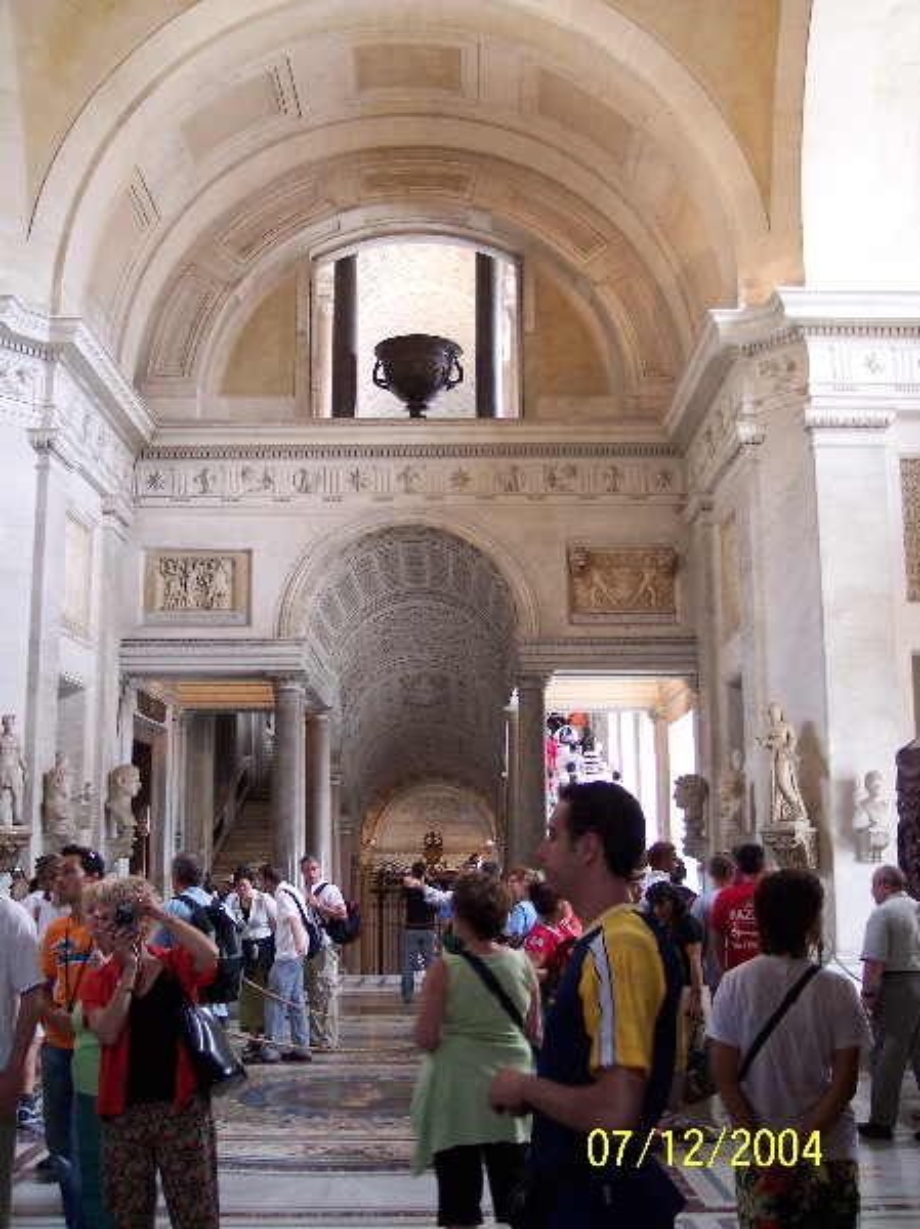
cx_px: 460
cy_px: 614
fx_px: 1349
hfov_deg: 37.7
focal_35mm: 38
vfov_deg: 49.0
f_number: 2.8
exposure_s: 1/20
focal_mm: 8
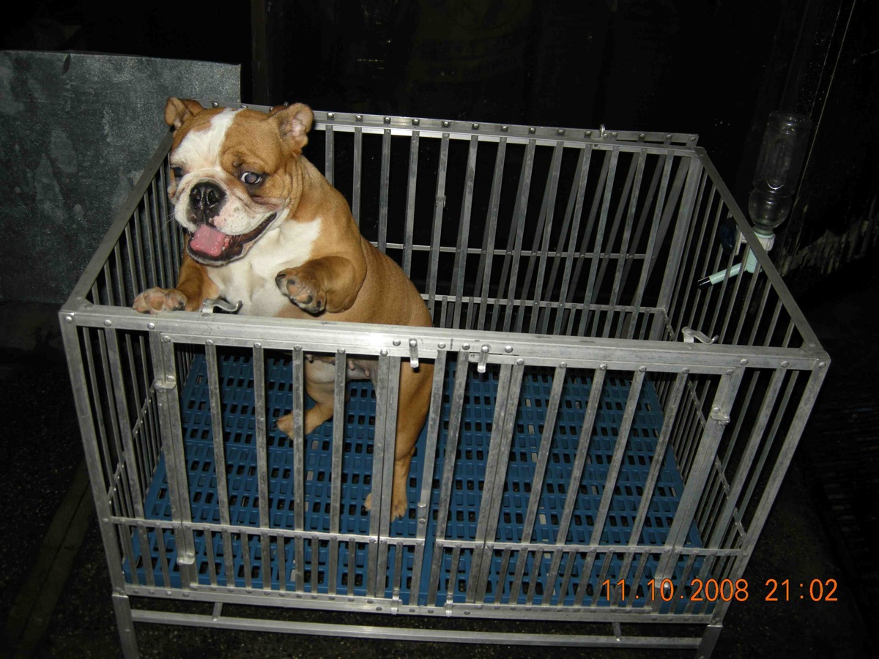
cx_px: 440
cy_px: 330
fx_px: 889
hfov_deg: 52.6
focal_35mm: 35
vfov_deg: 40.7
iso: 64
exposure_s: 1/60
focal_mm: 7.5
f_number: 2.7
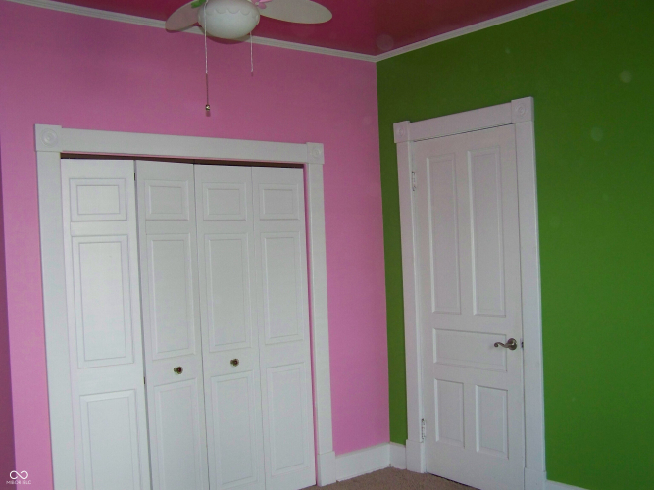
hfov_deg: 49.0
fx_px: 718
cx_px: 327
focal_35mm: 38
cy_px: 245
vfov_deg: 37.7
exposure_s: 1/30
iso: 200
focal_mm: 6.3
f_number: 2.8
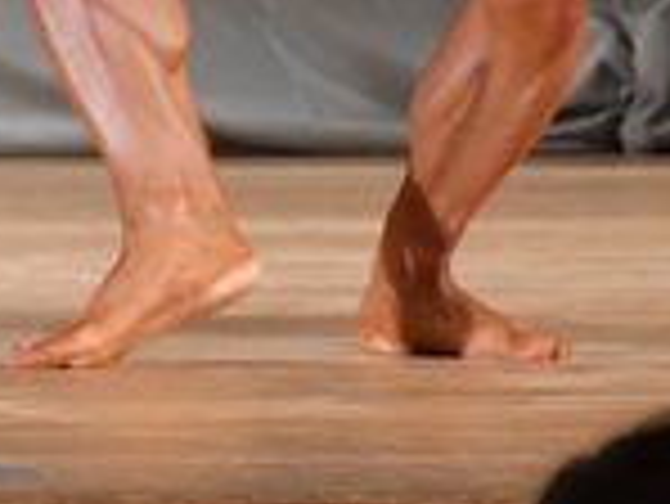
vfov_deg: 1.2
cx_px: -704
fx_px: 24698
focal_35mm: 1275
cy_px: -608
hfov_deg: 1.6
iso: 4000
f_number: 5.6
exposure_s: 1/400
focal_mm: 170
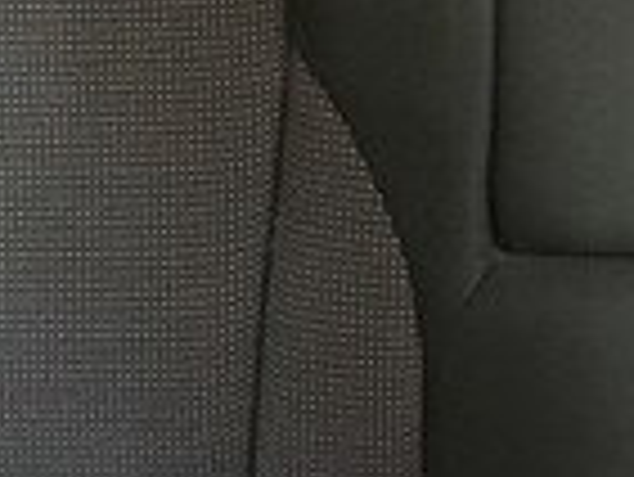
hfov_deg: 14.4
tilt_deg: -24.7
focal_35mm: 136
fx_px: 2493
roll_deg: +0.2
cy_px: -232
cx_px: 544
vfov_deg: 10.6
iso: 200
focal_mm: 4.15
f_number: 2.2
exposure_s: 1/25
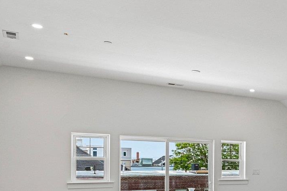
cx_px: 324
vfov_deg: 28.3
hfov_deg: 35.7
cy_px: 167
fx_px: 367
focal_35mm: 46
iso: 800
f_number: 8
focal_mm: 16
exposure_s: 1/200
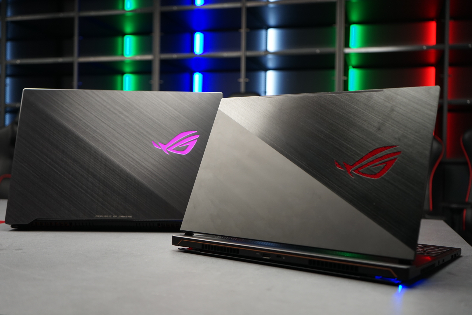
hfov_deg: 50.7
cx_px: 236
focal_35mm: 38
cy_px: 158
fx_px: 499
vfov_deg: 35.1
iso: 800
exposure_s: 1/60
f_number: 4
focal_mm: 38
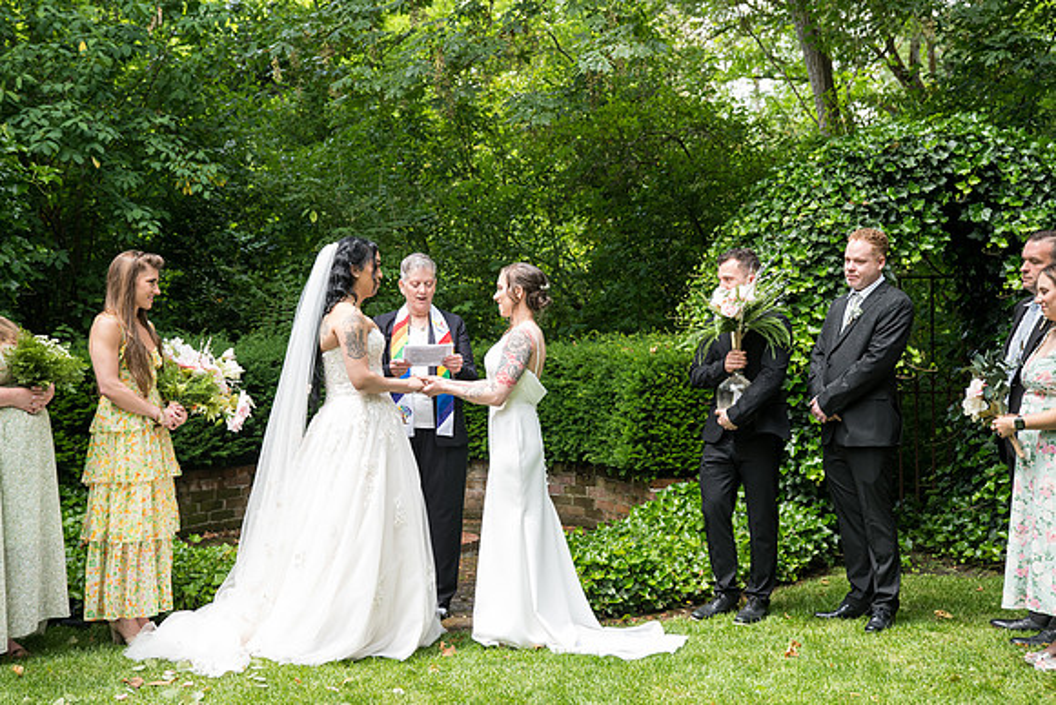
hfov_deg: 38.2
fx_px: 1526
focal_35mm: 52
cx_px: 528
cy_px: 352
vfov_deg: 26.0
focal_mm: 52
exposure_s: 1/400
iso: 640
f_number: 4
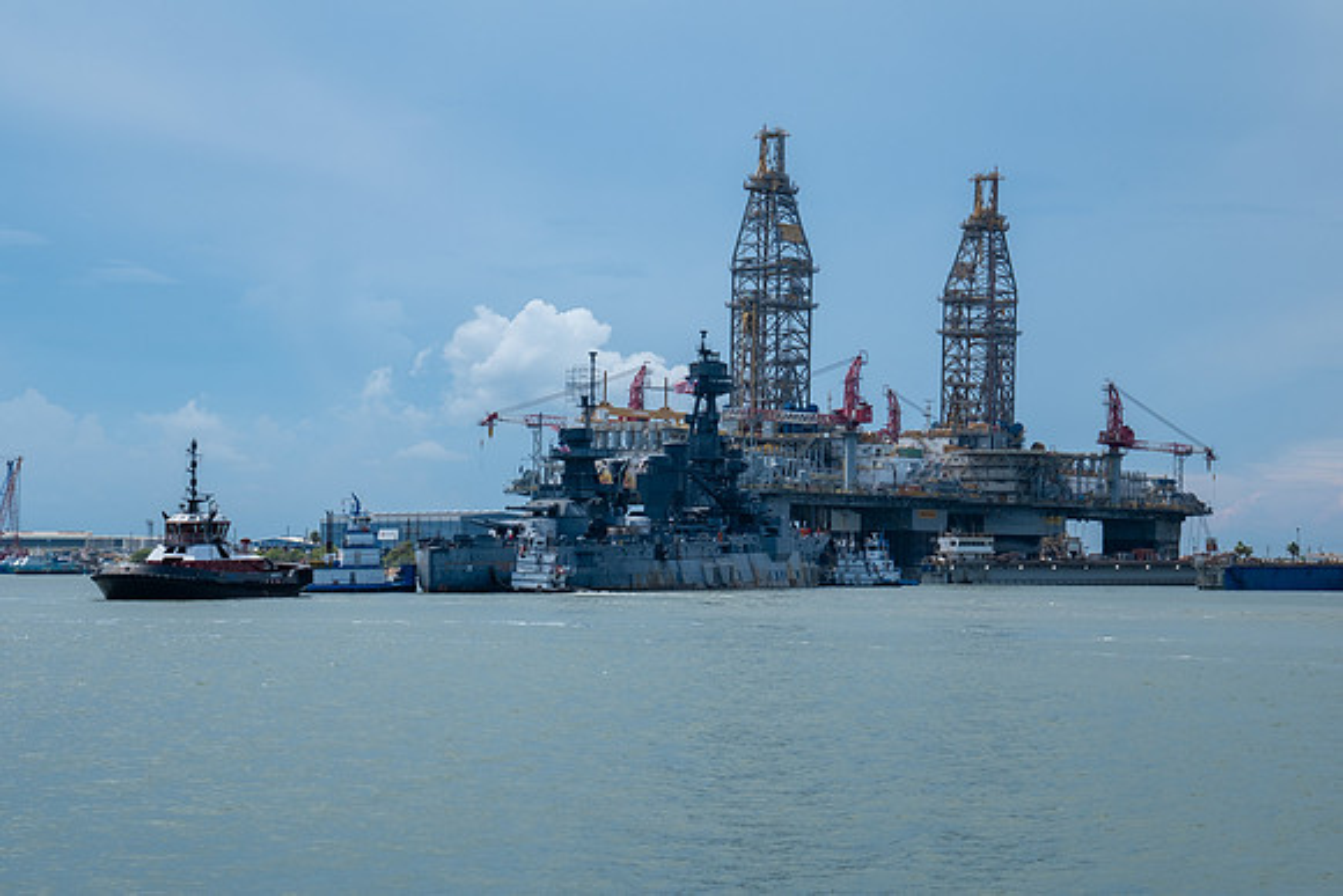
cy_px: 448
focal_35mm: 70
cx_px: 672
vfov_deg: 19.5
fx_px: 2612
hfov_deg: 28.8
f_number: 11
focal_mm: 46.6
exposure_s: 1/300
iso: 160
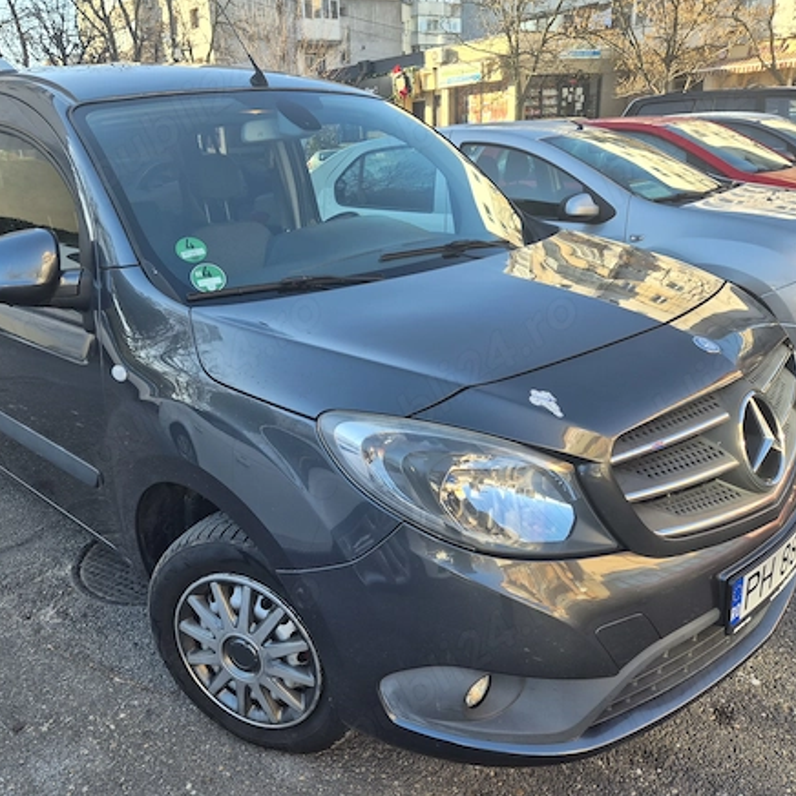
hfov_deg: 57.0
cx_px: 330
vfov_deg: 57.3
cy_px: 403
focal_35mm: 28
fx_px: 728
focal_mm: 5.4
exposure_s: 1/214
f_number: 1.8
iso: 25
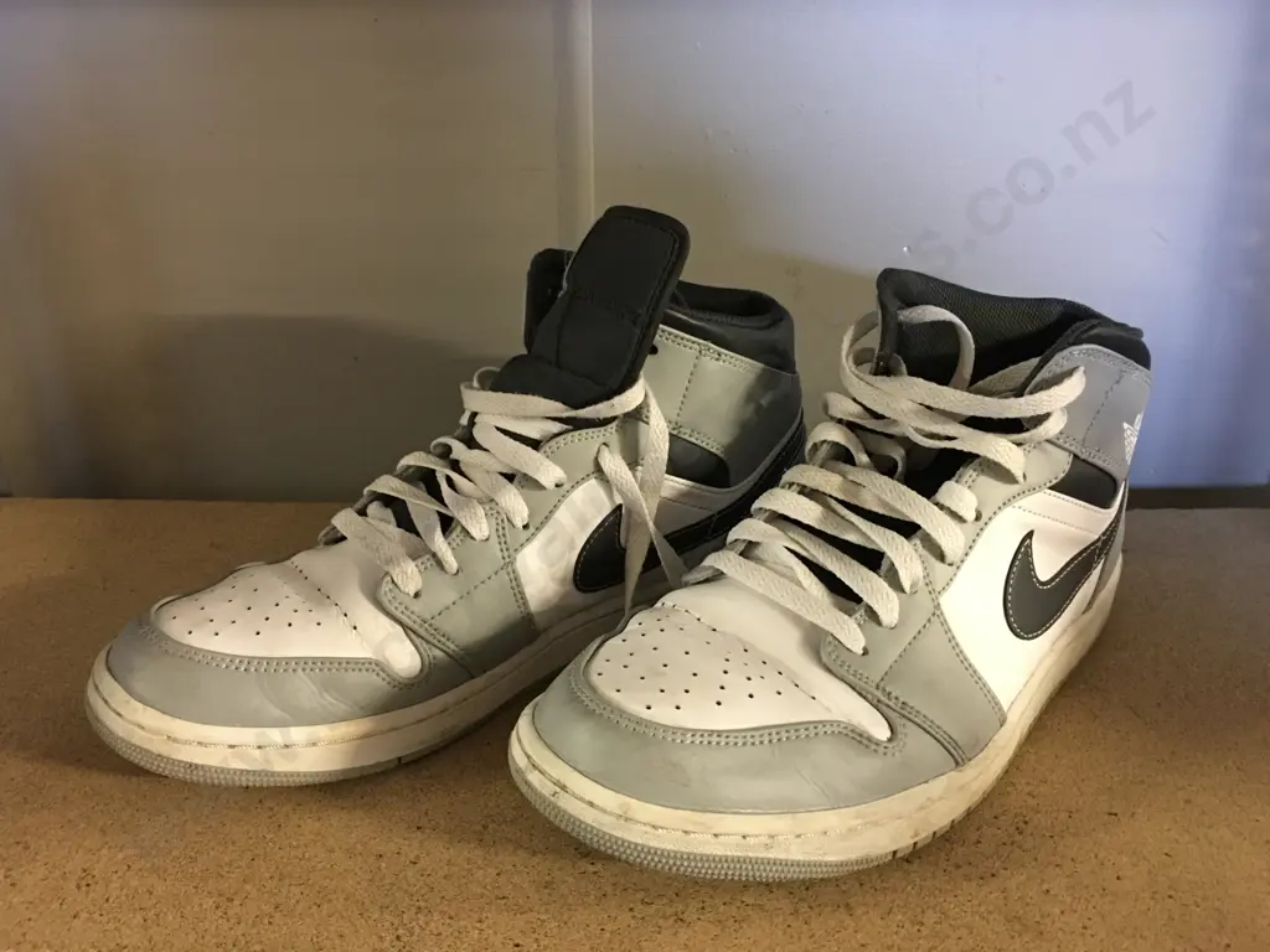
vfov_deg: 48.2
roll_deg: -0.2
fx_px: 1064
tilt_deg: -22.8
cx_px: 635
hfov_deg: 61.7
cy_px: 476
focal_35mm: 29
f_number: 2.2
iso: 160
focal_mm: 4.15
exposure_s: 1/8
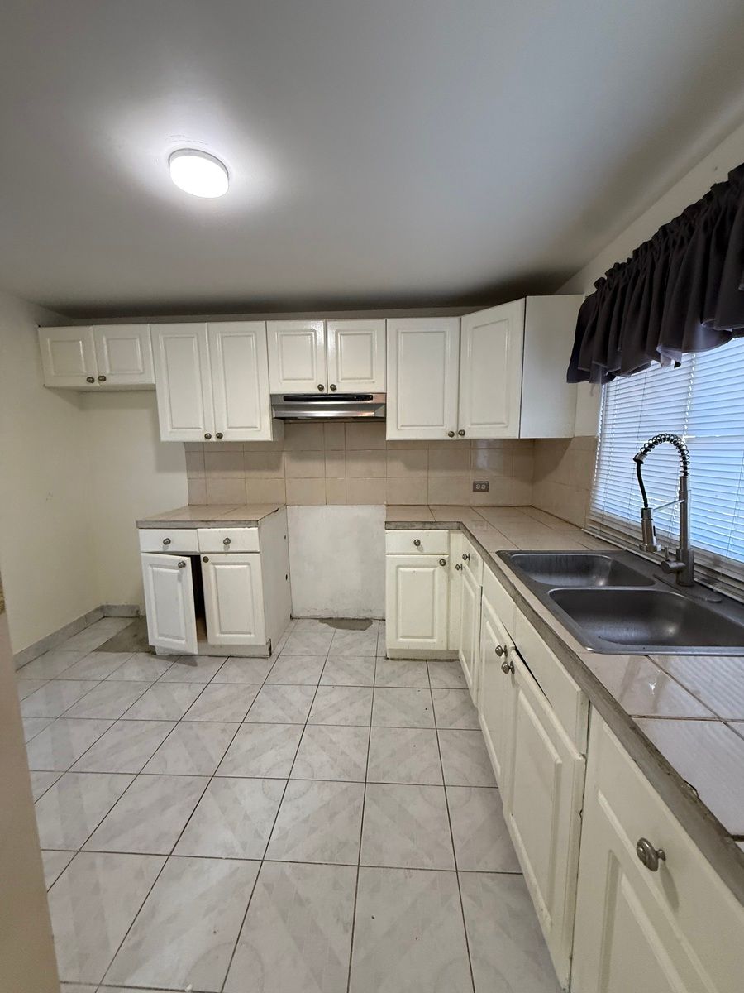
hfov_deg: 85.7
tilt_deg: -6.1
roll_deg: +0.1
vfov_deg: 102.1
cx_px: 372
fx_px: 401
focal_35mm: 14
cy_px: 496
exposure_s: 1/60
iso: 400
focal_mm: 2.22
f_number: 2.2
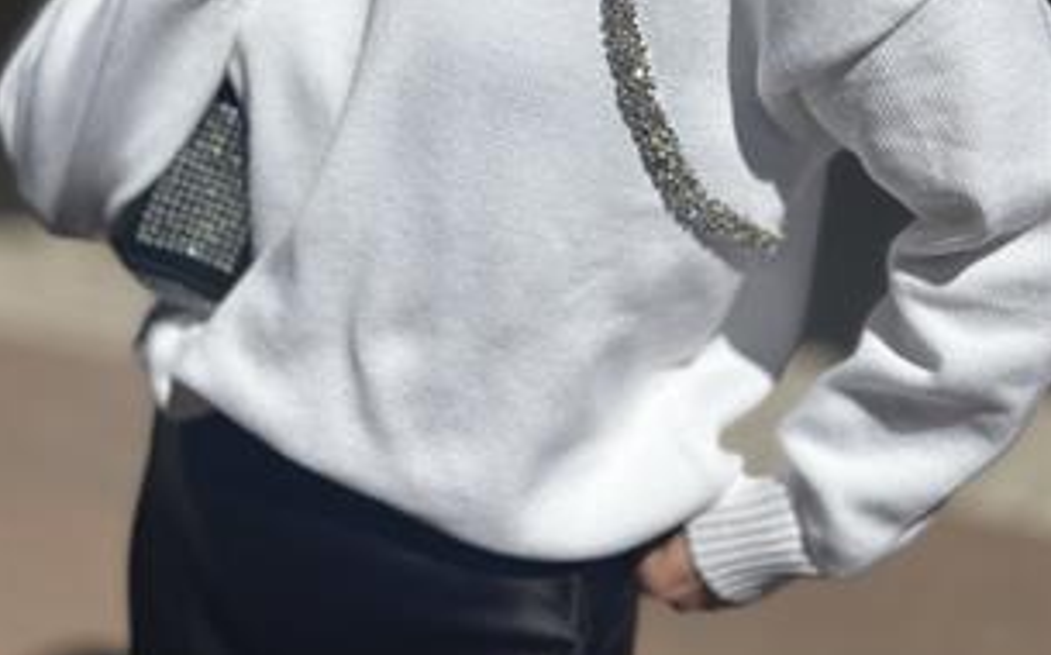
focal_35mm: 69
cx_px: 524
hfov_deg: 29.8
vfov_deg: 18.4
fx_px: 1975
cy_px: 36
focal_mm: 6.86
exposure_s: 1/29412
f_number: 1.78
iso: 80
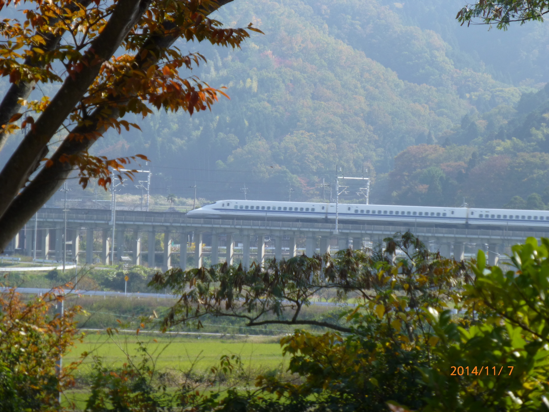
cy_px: 206
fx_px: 3664
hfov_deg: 8.6
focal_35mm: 231
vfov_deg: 6.4
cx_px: 274
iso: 100
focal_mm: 41.3
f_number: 5.6
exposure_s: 1/250
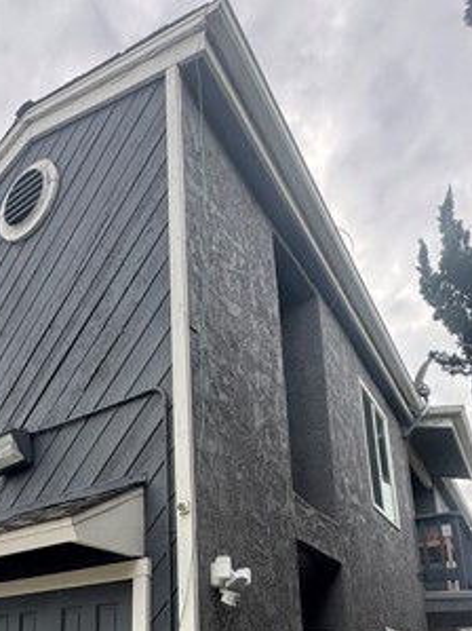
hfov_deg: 45.7
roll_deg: +0.1
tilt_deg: +14.8
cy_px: 538
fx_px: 546
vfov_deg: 54.2
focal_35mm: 30
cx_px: 139
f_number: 2.2
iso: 40
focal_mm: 2.22
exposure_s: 1/113
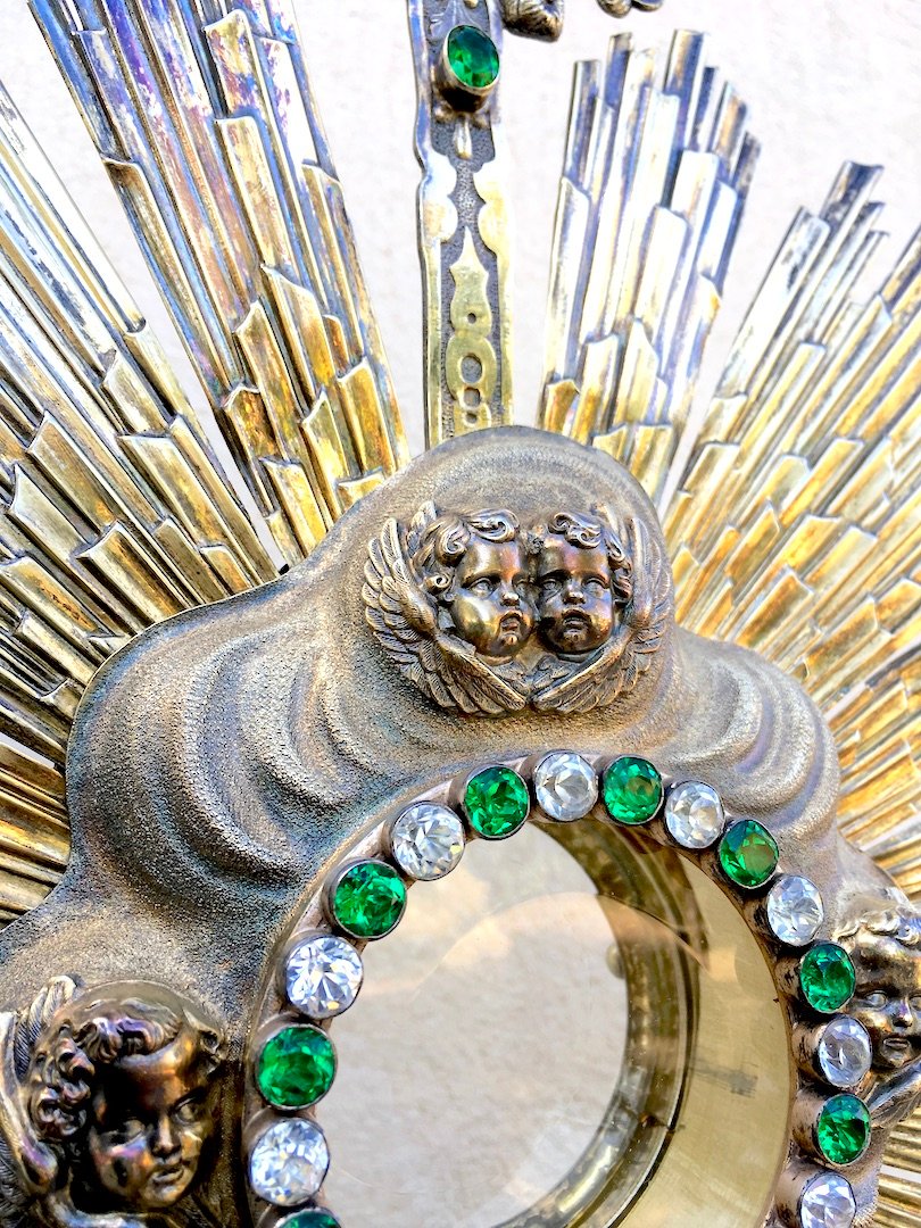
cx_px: 460
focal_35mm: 29
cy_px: 614
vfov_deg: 61.7
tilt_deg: +10.2
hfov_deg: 48.2
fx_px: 1029
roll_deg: -0.2
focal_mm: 4.15
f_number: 2.2
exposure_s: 1/127
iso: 25
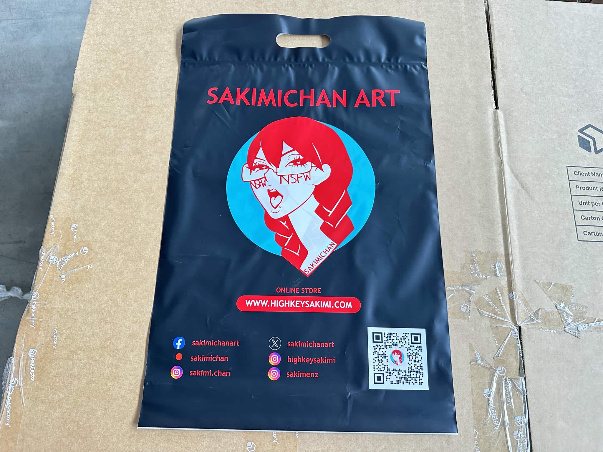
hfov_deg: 71.6
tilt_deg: -73.6
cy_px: 226
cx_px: 302
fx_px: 418
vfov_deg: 56.8
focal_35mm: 24
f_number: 1.78
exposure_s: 1/60
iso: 400
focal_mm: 6.86
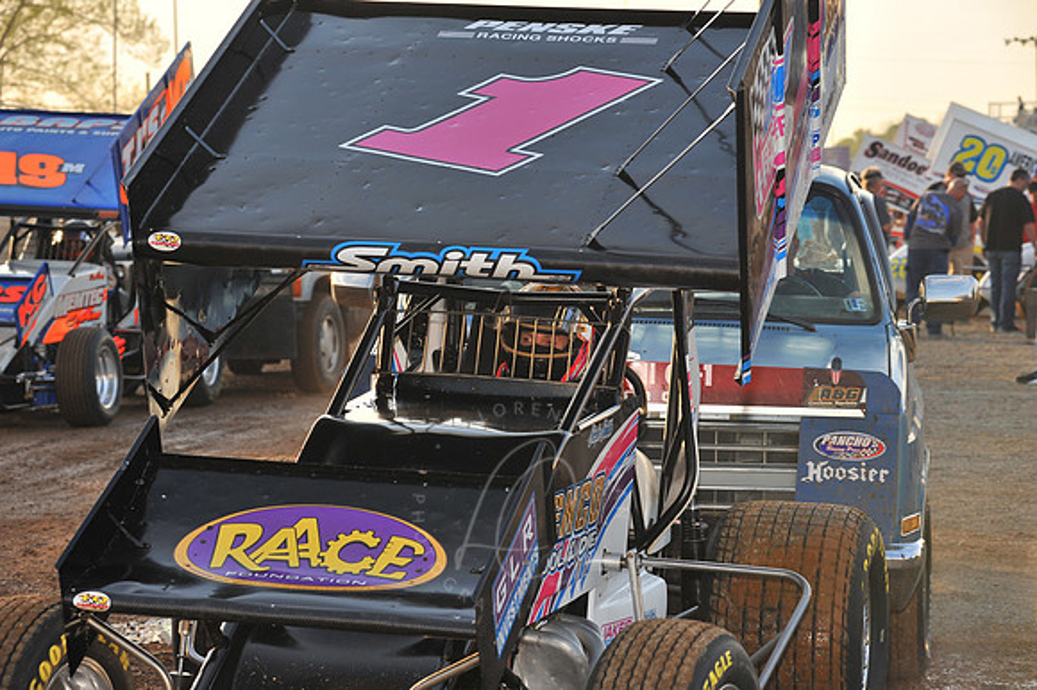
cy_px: 345
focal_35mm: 125
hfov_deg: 16.4
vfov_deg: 11.0
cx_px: 518
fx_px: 3599
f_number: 9
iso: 500
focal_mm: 125
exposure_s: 1/320
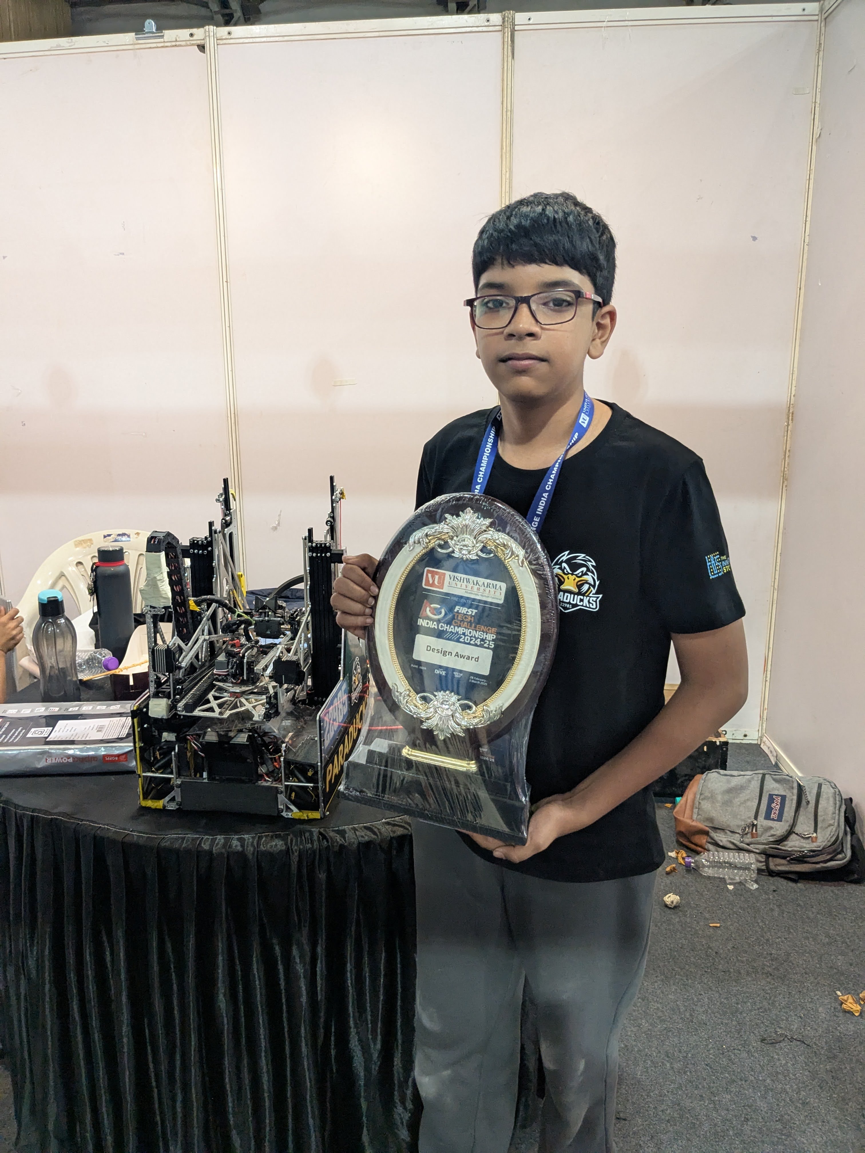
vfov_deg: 65.3
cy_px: 576
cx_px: 432
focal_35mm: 27
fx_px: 900
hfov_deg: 51.4
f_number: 1.73
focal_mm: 4.38
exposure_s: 1/99.9
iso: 307
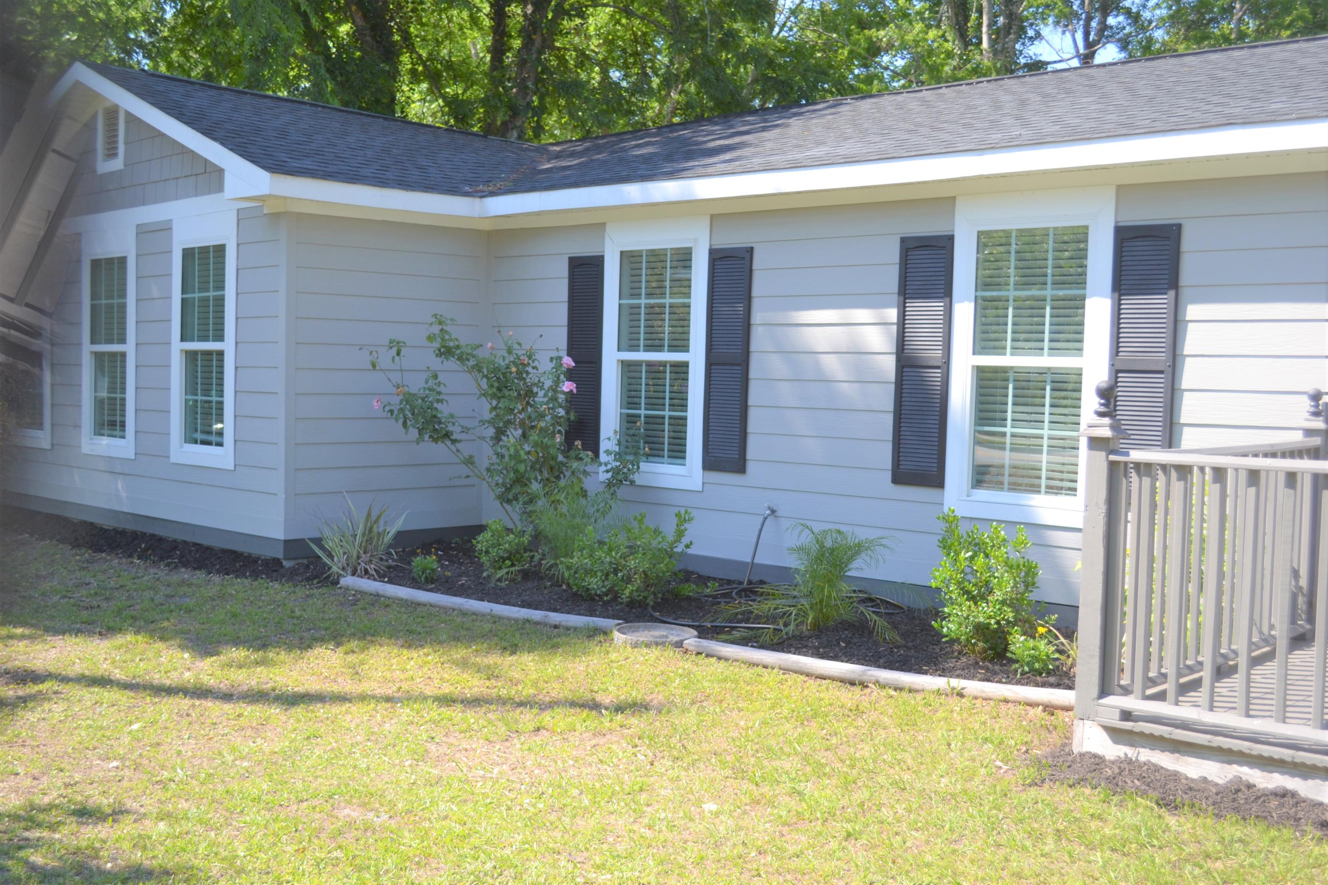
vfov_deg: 34.2
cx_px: 664
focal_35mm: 39
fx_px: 1439
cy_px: 442
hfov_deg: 49.6
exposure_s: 1/250
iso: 100
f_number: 4.2
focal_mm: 26
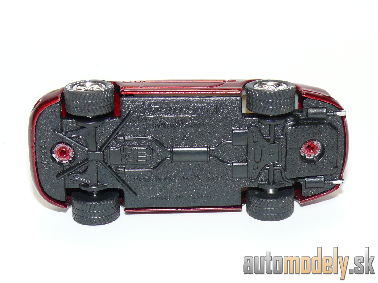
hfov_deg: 19.1
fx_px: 1125
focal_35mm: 103
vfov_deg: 14.4
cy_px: 142
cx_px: 189
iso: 100
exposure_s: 1/30
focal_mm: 13.4
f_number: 4
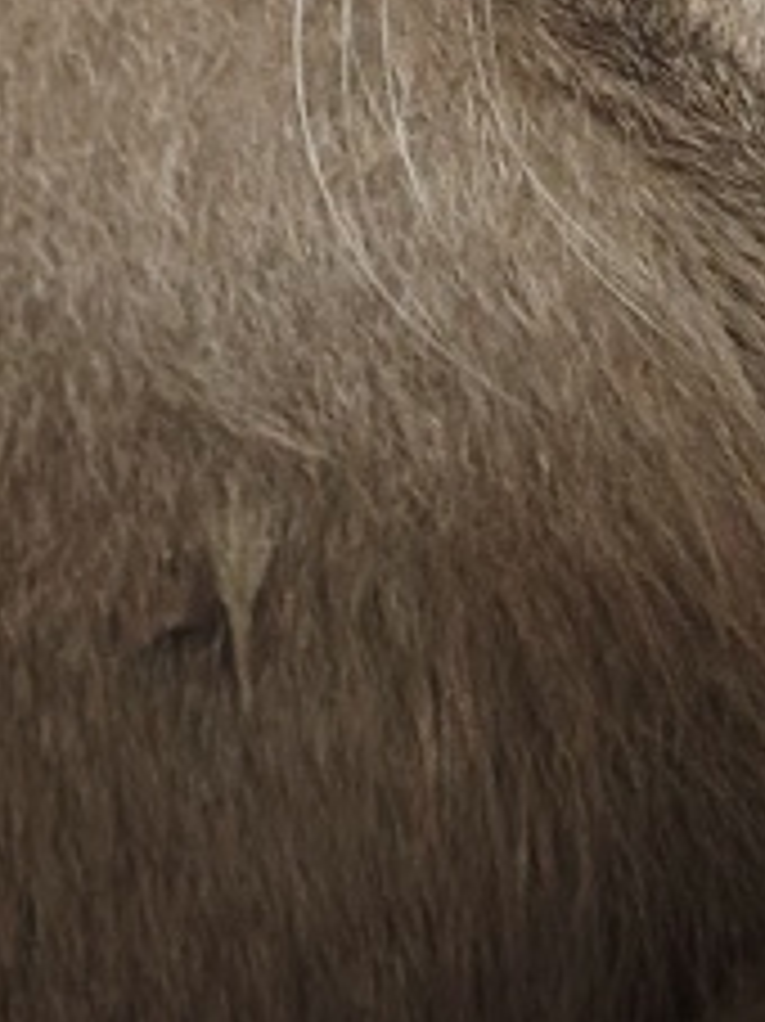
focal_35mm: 113
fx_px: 3333
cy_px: -268
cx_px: 378
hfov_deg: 13.1
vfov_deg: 16.6
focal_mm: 5.25
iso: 16448
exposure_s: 1/20
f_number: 1.75
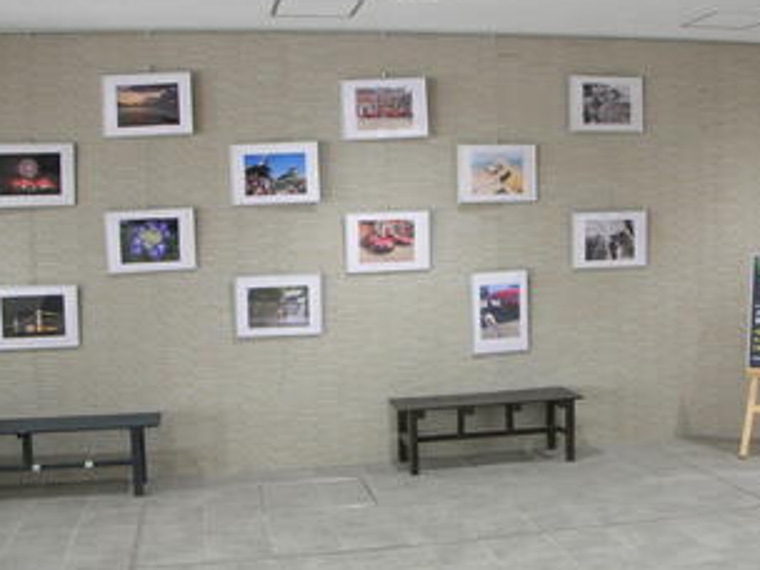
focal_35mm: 46
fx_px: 1010
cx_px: 438
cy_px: 240
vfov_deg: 31.5
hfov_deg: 41.1
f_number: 2.8
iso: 60
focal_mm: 5.8
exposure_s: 1/5.9
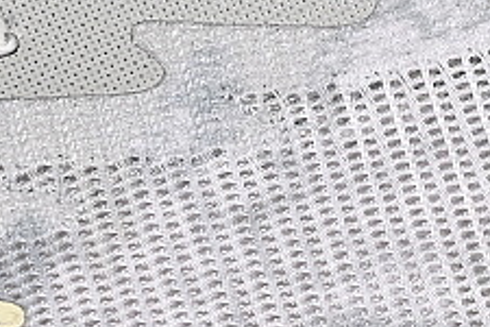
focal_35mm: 360
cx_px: 460
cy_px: 270
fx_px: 4900
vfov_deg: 3.8
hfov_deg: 5.7
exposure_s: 1/80
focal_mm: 50
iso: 160
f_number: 7.1
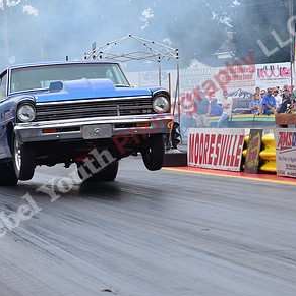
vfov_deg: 8.6
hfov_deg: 8.6
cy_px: 145
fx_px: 1964
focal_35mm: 203
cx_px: 131
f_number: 9
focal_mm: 80
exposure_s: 1/1250
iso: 1000
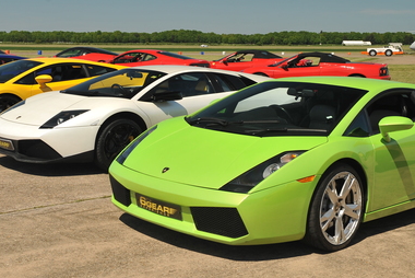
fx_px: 681
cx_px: 182
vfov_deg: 22.9
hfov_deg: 33.9
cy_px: 86
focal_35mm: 59
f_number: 9
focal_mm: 35
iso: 200
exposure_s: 1/320
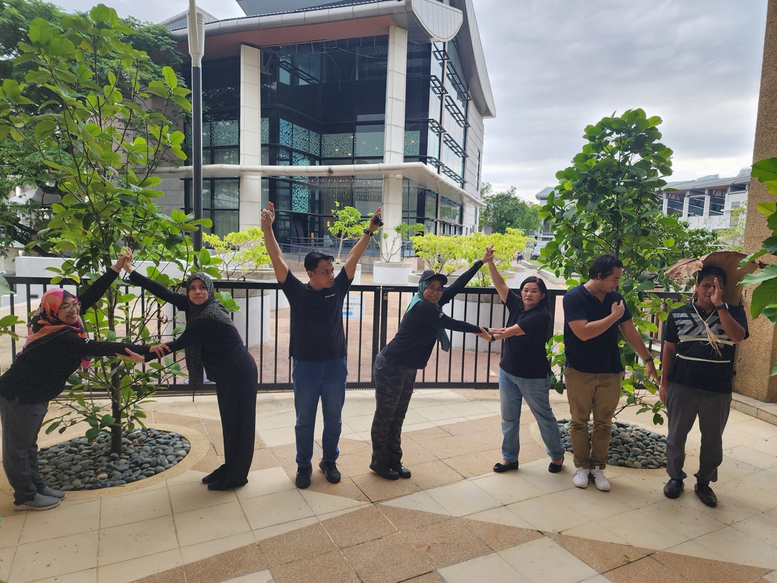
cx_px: 388
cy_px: 292
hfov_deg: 73.9
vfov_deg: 58.9
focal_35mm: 23
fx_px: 516
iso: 40
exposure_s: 1/180
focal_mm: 6.4
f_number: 1.8
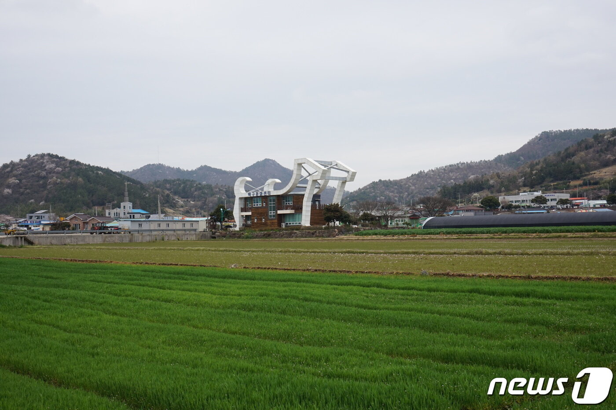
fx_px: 667
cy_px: 205
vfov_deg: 34.2
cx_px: 308
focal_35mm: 39
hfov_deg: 49.6
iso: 100
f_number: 11
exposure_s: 1/80
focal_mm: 26
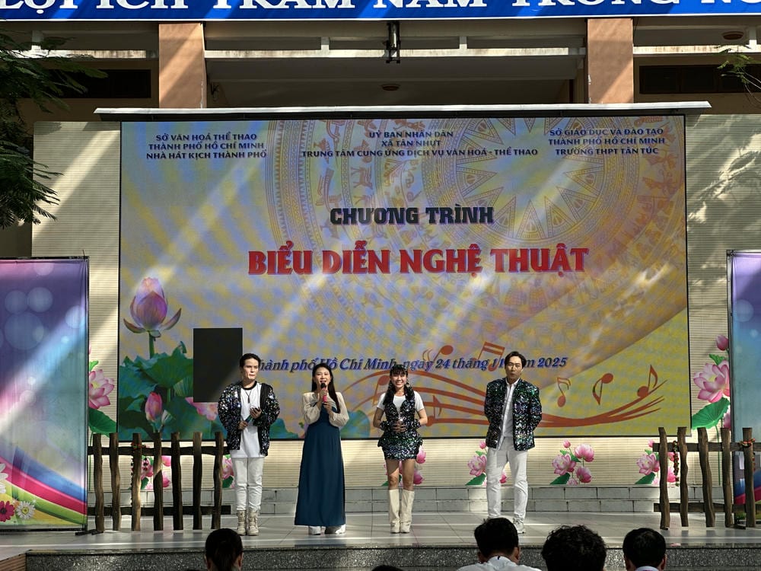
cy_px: 286
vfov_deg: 19.1
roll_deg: +0.7
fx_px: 1693
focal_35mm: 77
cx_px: 380
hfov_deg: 25.3
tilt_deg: +7.0
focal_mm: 9
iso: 25
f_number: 2.8
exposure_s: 1/121
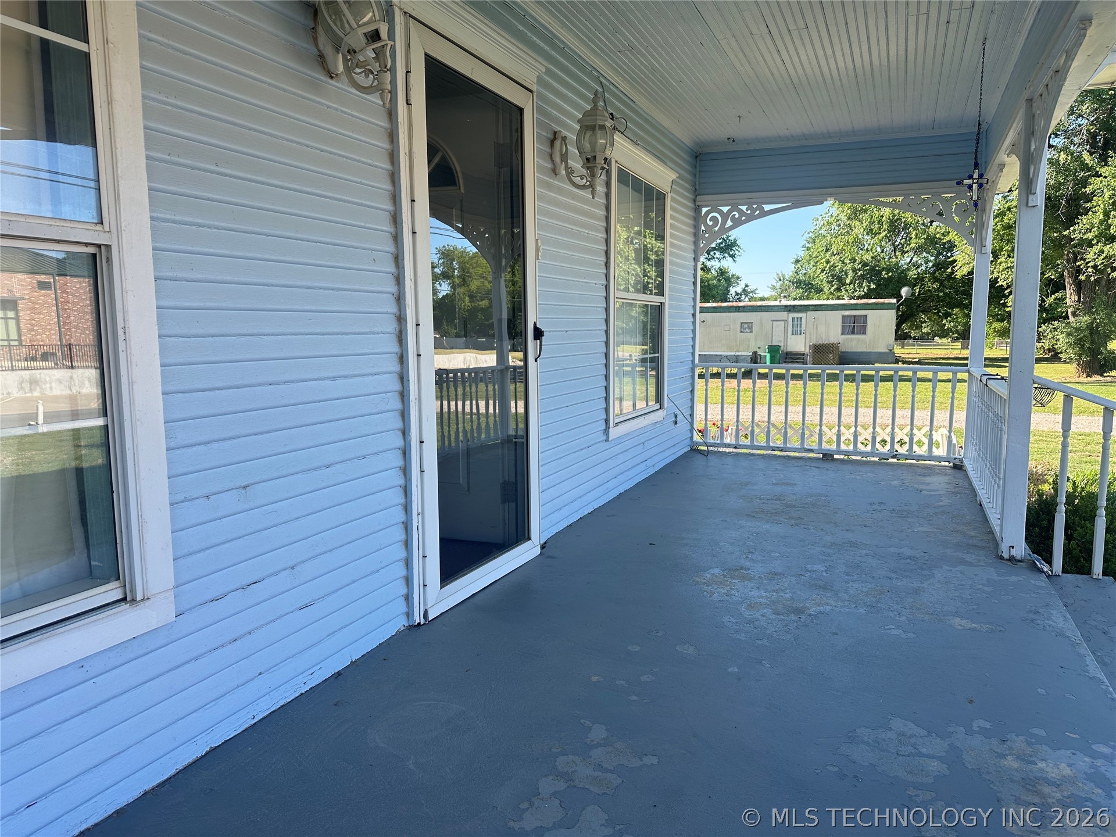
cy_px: 418
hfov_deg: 71.6
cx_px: 558
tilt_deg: -7.0
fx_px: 774
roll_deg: -0.5
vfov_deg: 56.8
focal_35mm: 24
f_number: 1.78
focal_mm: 6.86
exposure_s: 1/935
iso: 80
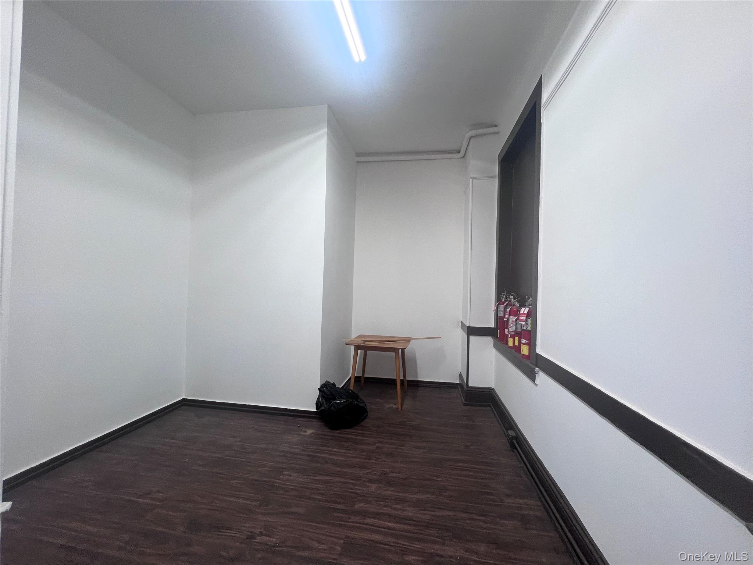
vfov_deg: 89.9
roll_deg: -2.0
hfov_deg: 106.2
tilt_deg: +4.7
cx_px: 376
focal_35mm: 13
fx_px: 283
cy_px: 282
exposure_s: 1/120
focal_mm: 1.57
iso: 80
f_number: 1.8
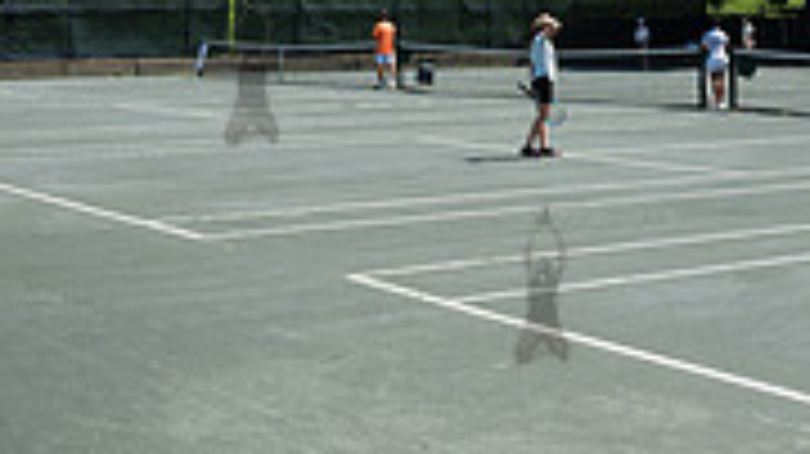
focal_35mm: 81
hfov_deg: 22.7
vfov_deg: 14.8
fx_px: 1739
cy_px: 65
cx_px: 1120
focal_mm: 24
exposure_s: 1/1250
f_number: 4.5
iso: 125
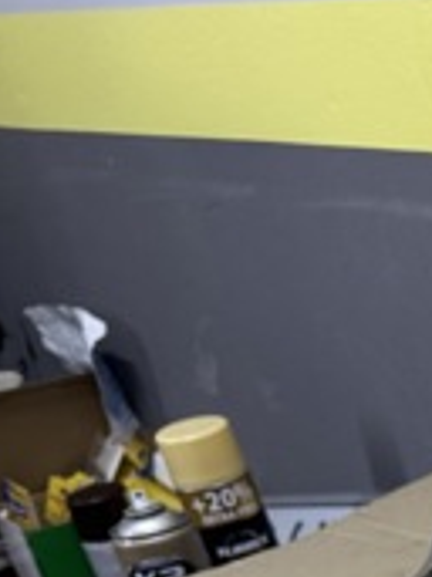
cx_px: 1050
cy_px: 769
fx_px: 1499
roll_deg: +4.4
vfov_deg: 19.9
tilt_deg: -30.4
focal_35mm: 90
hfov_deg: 12.6
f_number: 1.78
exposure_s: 1/100
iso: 200
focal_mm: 6.76
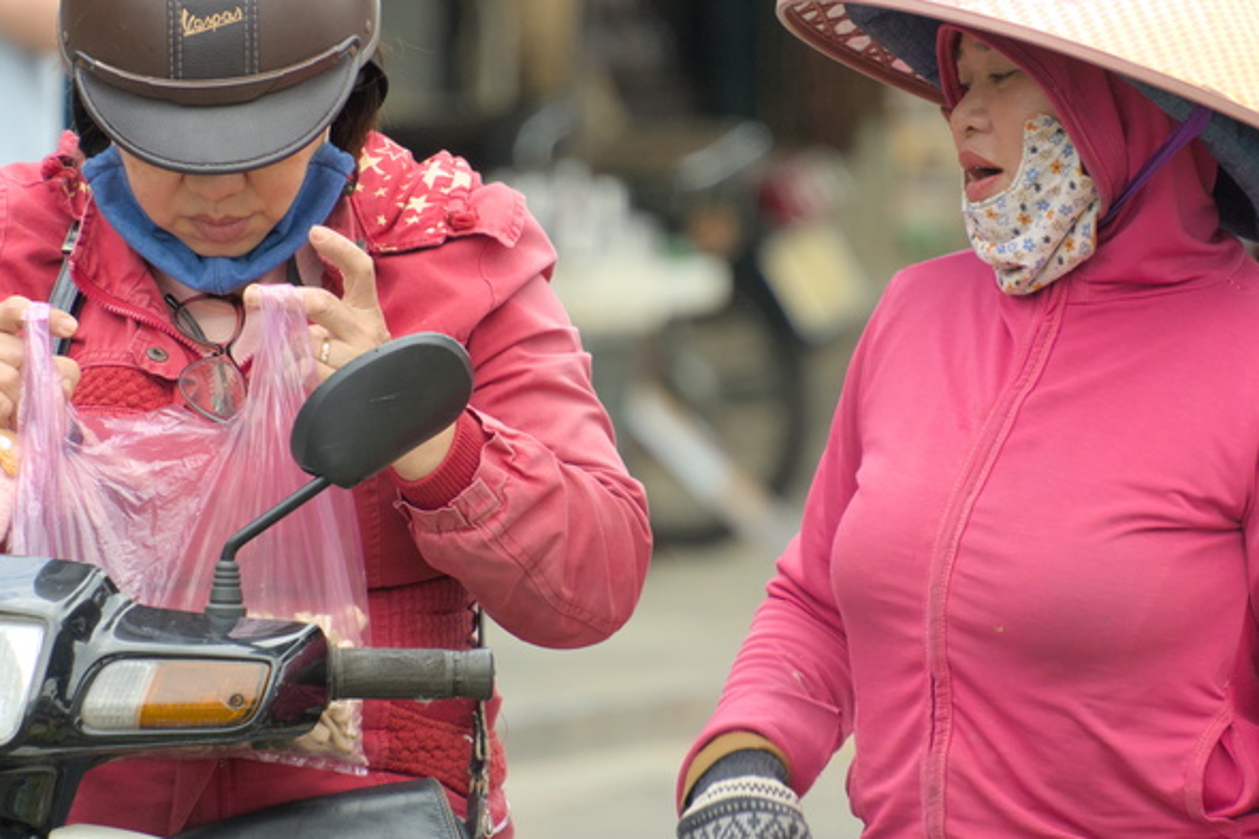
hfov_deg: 3.4
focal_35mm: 604
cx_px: 604
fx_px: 21116
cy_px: 397
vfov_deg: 2.3
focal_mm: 300
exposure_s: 1/500
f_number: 6.3
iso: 640
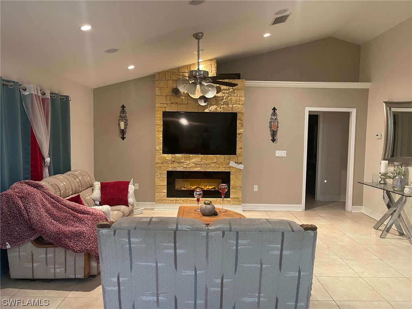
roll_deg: -1.8
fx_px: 309
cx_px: 206
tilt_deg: -4.2
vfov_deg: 53.1
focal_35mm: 26
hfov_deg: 67.3
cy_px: 154
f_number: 1.6
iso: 400
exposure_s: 1/40
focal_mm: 5.1
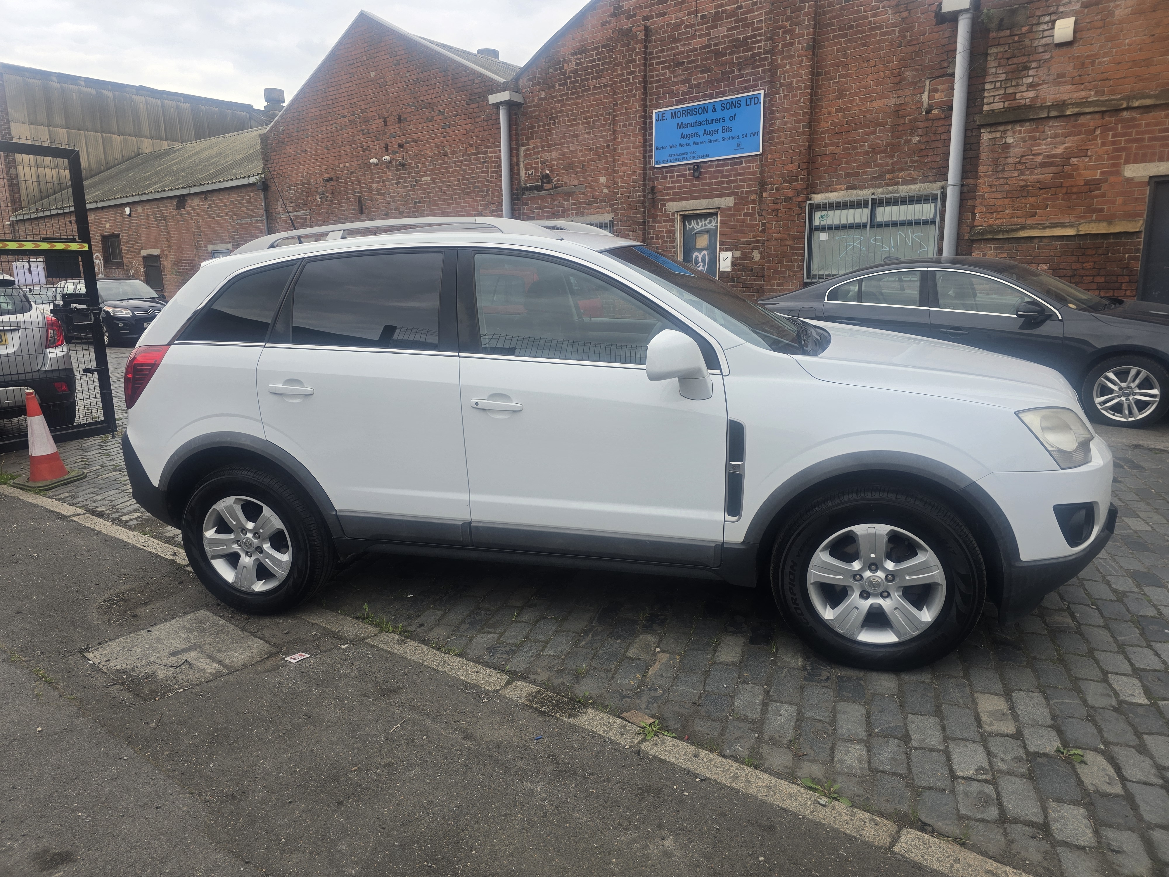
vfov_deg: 58.9
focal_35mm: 23
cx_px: 584
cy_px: 438
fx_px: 777
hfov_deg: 73.9
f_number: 1.7
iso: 12
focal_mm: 6.3
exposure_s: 1/207
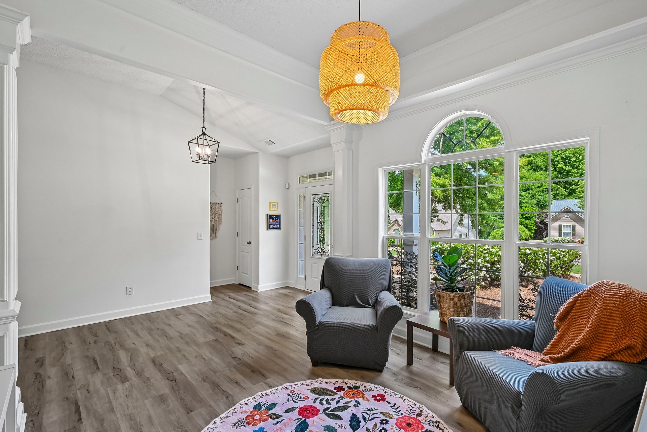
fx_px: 297
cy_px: 222
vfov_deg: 71.9
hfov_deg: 94.8
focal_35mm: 17
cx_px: 339
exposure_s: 1/20
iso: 100
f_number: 8
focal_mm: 15.5
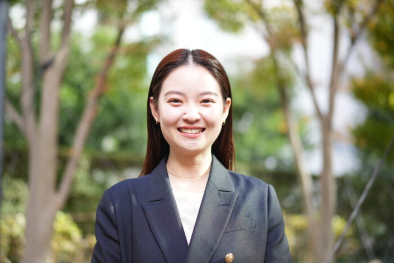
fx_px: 656
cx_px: 189
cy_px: 137
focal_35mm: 60
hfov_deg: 33.4
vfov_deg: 22.6
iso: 800
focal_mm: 55
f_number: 1.8
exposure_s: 1/125
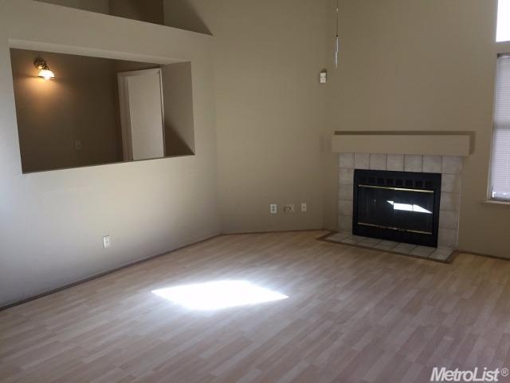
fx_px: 427
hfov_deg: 61.7
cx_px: 255
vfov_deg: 48.2
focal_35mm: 29
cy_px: 192
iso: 40
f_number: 2.2
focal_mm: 4.15
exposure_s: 1/30
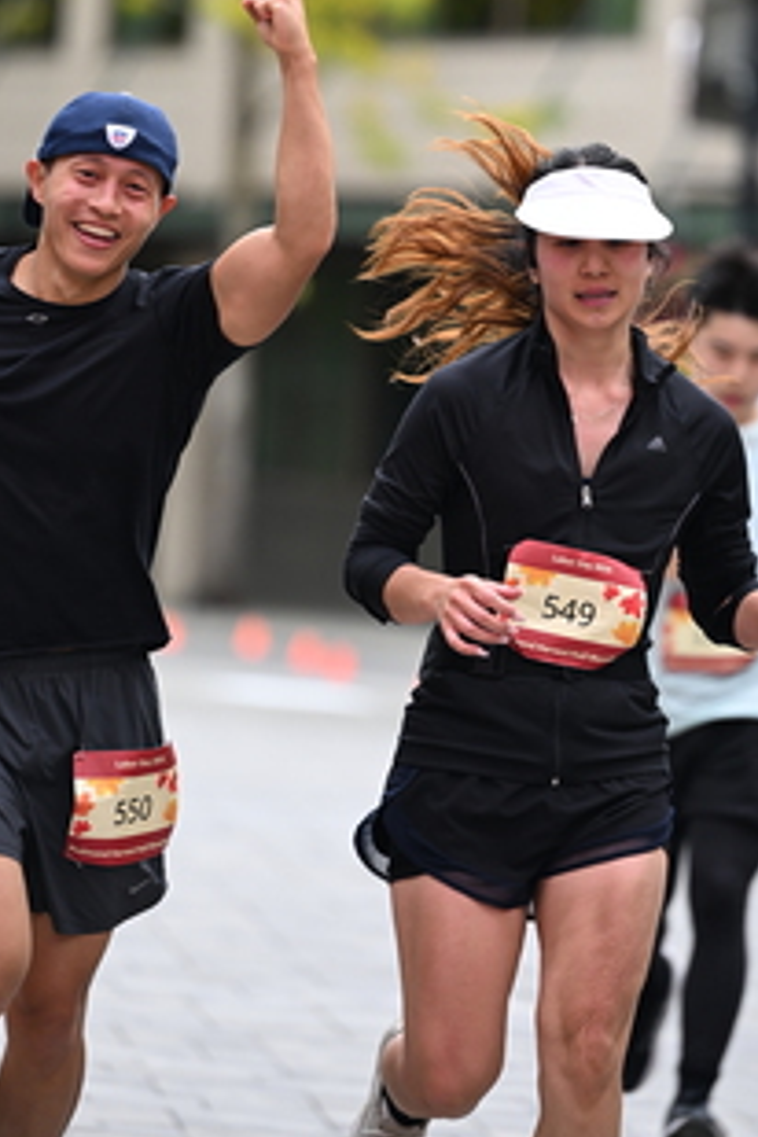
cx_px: 396
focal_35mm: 303
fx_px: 9569
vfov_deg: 6.8
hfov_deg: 4.5
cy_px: 339
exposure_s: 1/2500
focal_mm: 170
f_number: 2.8
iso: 640
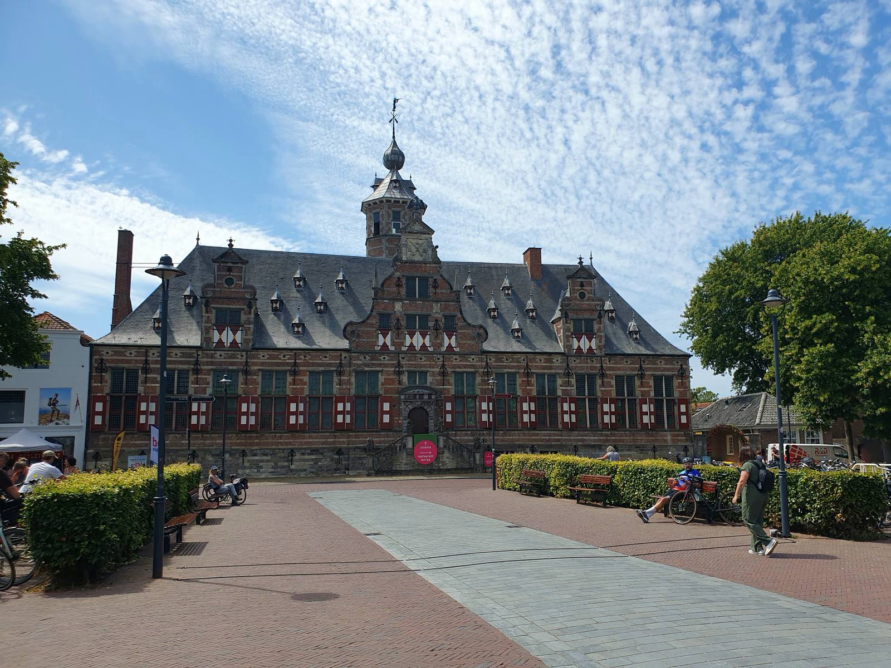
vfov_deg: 53.1
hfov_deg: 67.3
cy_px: 334
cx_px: 446
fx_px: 669
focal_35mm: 26
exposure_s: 1/2000
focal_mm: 4.3
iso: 50
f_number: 2.4
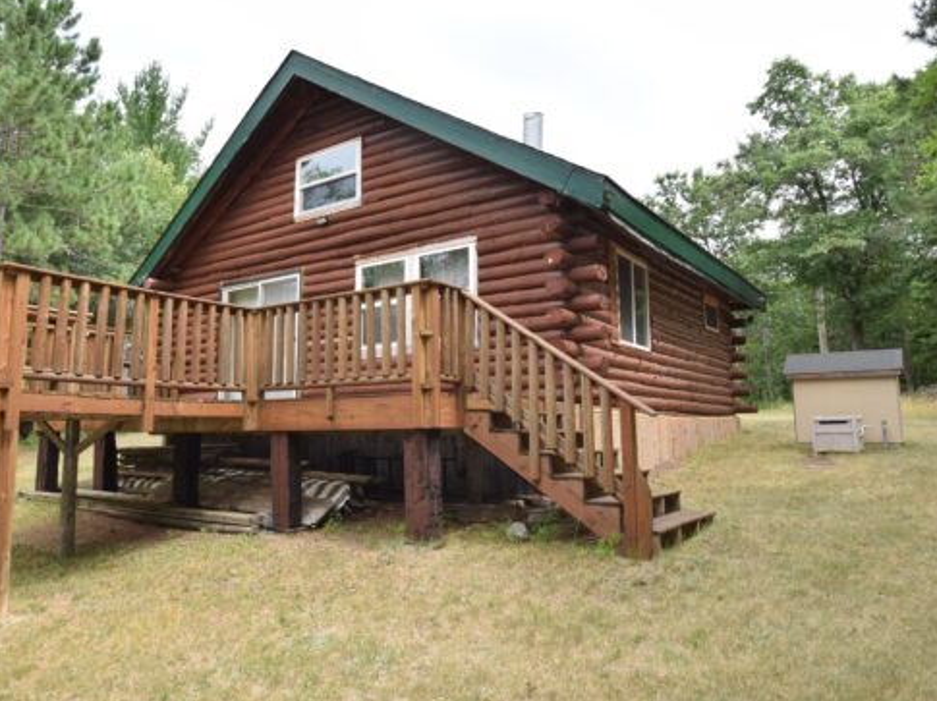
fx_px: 676
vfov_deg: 54.8
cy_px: 332
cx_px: 379
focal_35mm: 25
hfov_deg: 68.8
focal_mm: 14
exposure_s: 1/200
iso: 320
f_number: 11
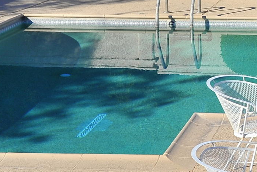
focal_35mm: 129
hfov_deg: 14.8
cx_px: 378
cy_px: -32
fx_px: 921
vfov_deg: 10.5
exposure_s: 1/320
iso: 320
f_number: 16
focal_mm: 30
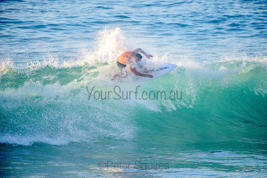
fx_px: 3709
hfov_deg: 4.1
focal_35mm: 500
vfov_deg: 2.8
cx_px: 134
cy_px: 89
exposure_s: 1/2000
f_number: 5.6
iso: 1100
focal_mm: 500
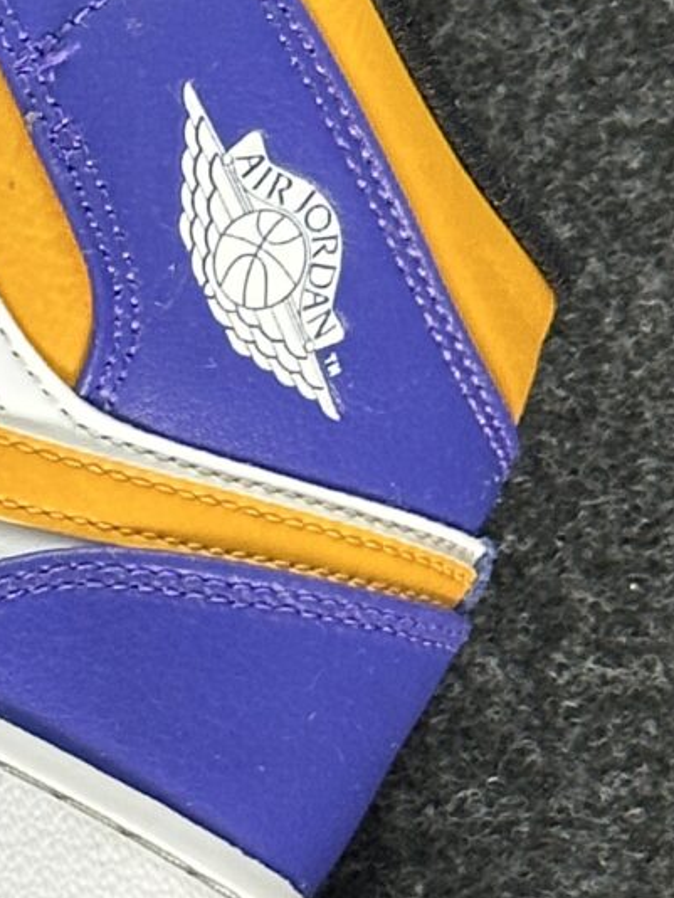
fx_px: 5966
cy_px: 979
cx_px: -504
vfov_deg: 8.5
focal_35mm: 230
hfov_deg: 6.3
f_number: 1.78
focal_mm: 6.86
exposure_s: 1/36
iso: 200
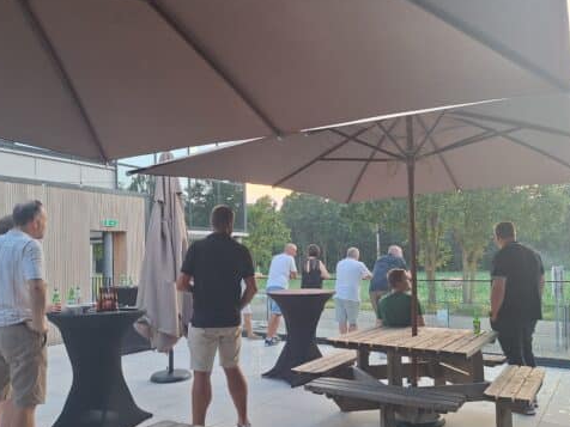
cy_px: 243
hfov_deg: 61.7
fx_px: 478
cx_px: 286
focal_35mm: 29
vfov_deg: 48.1
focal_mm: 5.54
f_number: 1.8
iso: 64
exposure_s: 1/100
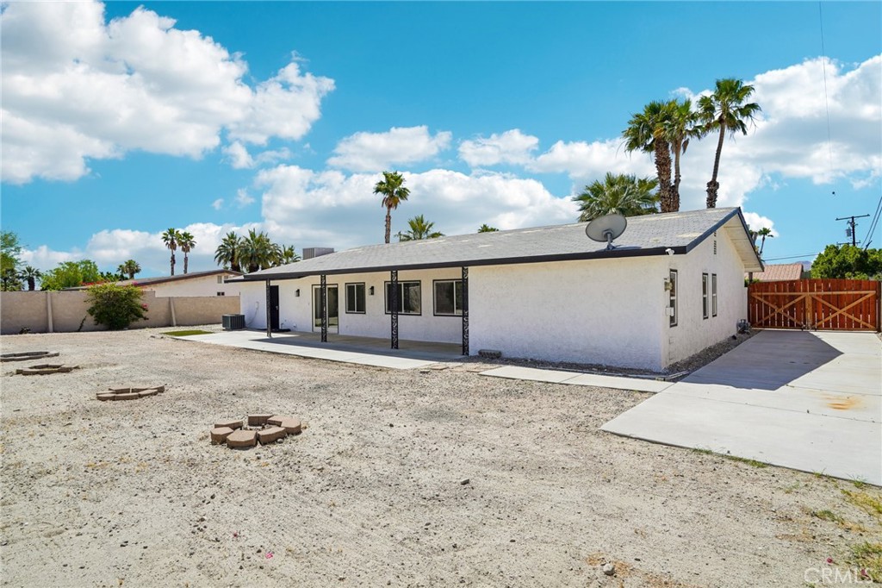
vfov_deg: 64.5
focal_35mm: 19
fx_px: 465
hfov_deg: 86.9
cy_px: 294
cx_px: 441
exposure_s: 1/500
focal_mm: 19
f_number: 8
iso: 100
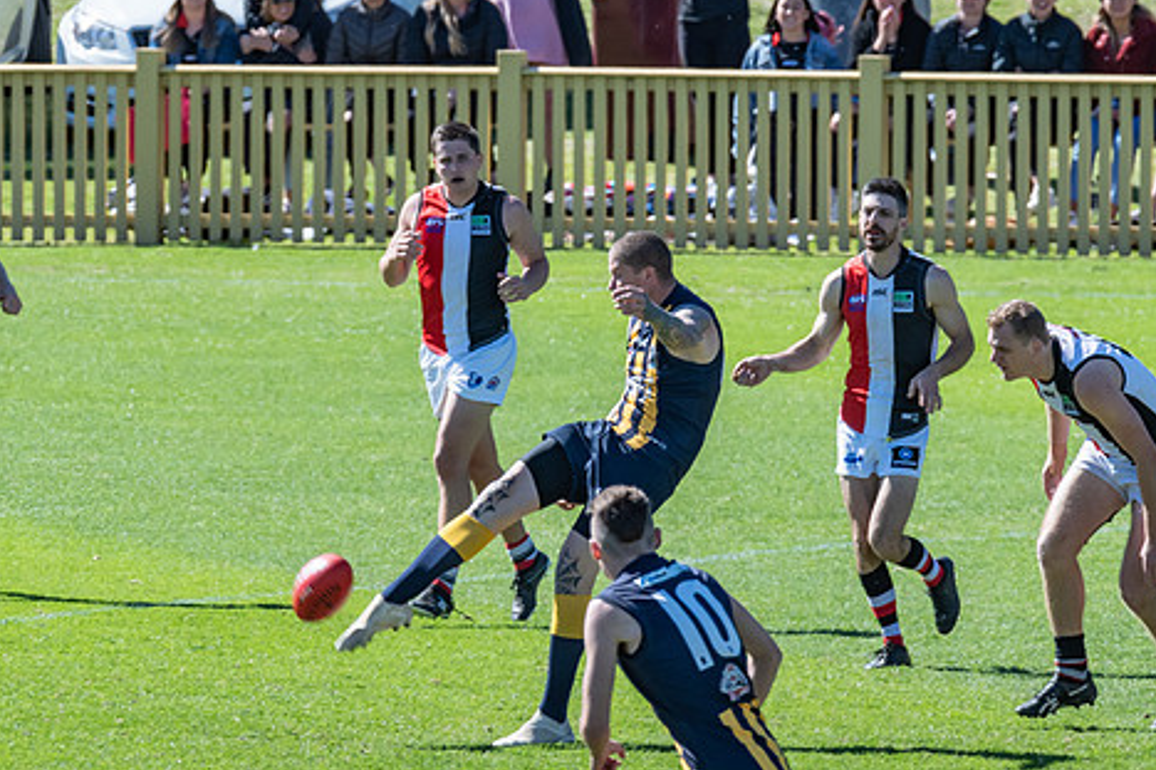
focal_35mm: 932
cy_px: 345
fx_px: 29915
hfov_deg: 2.2
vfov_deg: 1.5
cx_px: 515
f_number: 14
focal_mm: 500
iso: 800
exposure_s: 1/800
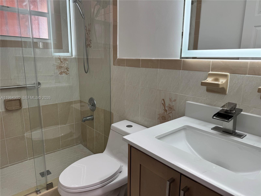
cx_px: 130
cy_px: 98
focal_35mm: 24
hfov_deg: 71.6
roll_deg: -0.8
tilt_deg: -12.7
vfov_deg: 56.8
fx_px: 181
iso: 100
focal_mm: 6.76
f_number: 1.78
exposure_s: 1/165
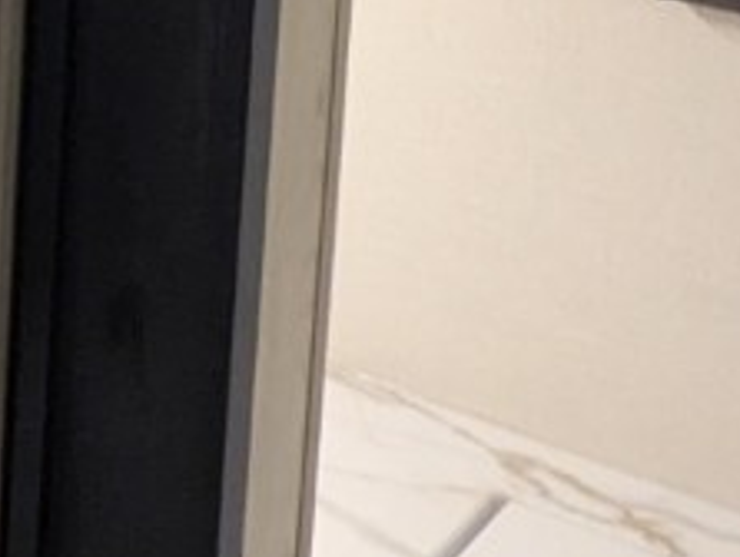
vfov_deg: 13.3
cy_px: -464
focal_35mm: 100
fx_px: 2141
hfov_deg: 16.3
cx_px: -609
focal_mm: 2.35
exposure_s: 1/64
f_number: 2.2
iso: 345
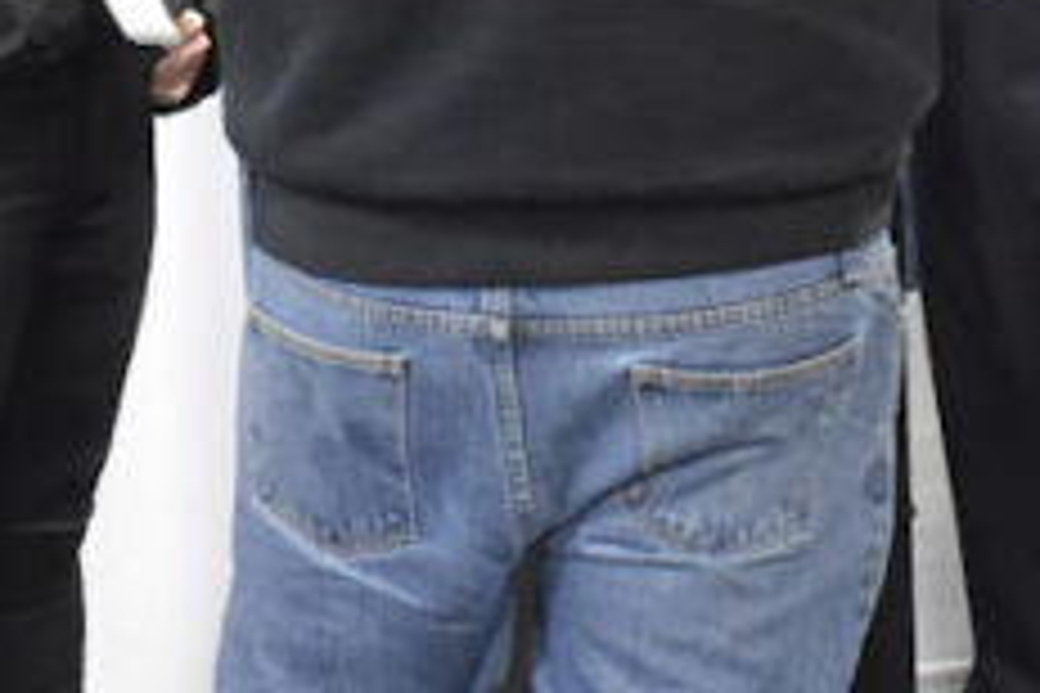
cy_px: 216
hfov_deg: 12.2
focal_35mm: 155
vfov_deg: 8.8
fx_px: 4477
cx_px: 1832
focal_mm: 35
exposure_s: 1/80
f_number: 4
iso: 5000
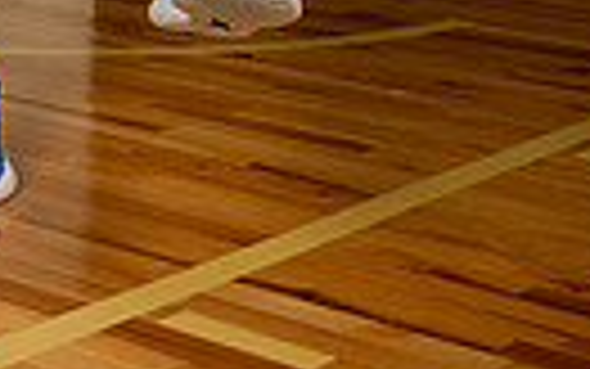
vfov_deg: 9.4
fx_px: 1979
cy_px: -531
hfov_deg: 16.5
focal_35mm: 123
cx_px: -36
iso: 250
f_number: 8
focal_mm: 35
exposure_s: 1/500
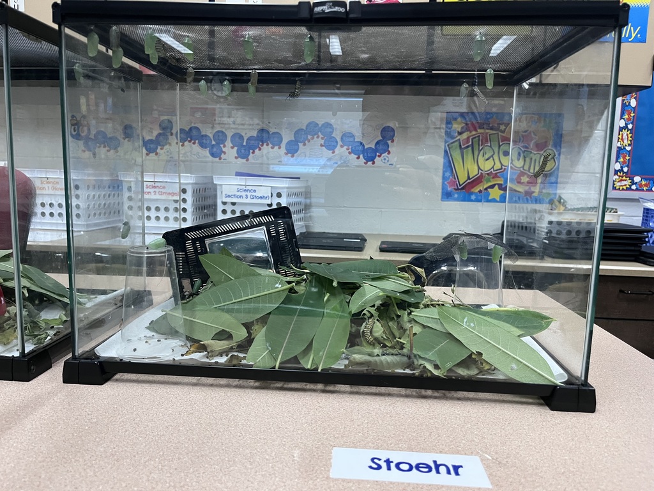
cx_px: 327
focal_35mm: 26
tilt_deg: -7.8
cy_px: 246
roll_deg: -1.5
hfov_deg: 67.3
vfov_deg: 53.1
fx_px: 491
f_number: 1.6
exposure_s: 1/60
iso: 250
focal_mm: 5.1
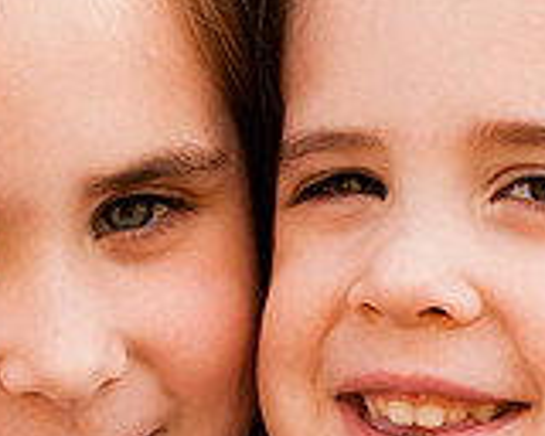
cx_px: 68
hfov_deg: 7.6
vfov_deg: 6.1
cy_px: 233
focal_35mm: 255
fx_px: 4113
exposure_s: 1/800
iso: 500
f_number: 3.5
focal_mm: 50
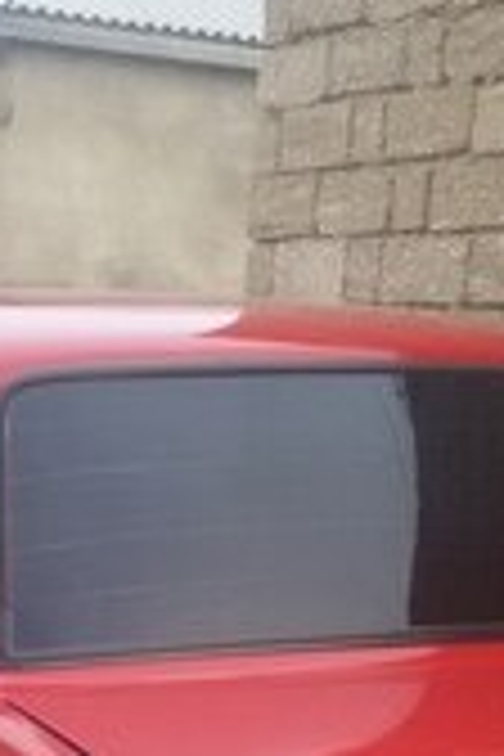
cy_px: 868
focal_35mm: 95
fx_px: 1995
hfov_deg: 14.3
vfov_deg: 20.3
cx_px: 68
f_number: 2.4
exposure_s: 1/100
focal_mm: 2.93
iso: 64
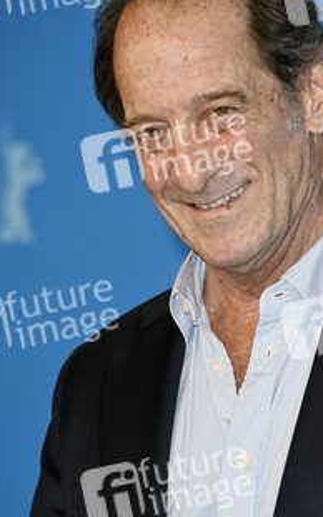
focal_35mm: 394
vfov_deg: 5.3
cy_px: 237
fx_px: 5544
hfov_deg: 3.3
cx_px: 215
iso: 1000
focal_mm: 300
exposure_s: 1/160
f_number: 6.3
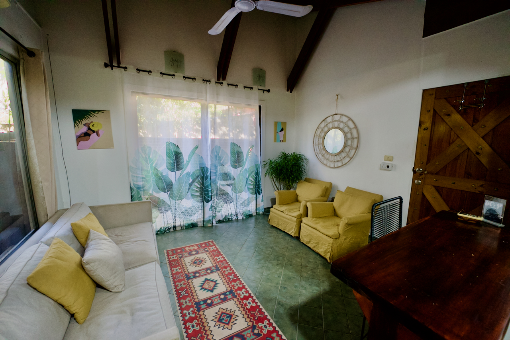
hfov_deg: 104.2
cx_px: 255
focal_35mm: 14
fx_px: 198
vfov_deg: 81.2
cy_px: 170
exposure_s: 1/160
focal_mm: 14
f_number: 3.2
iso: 1600
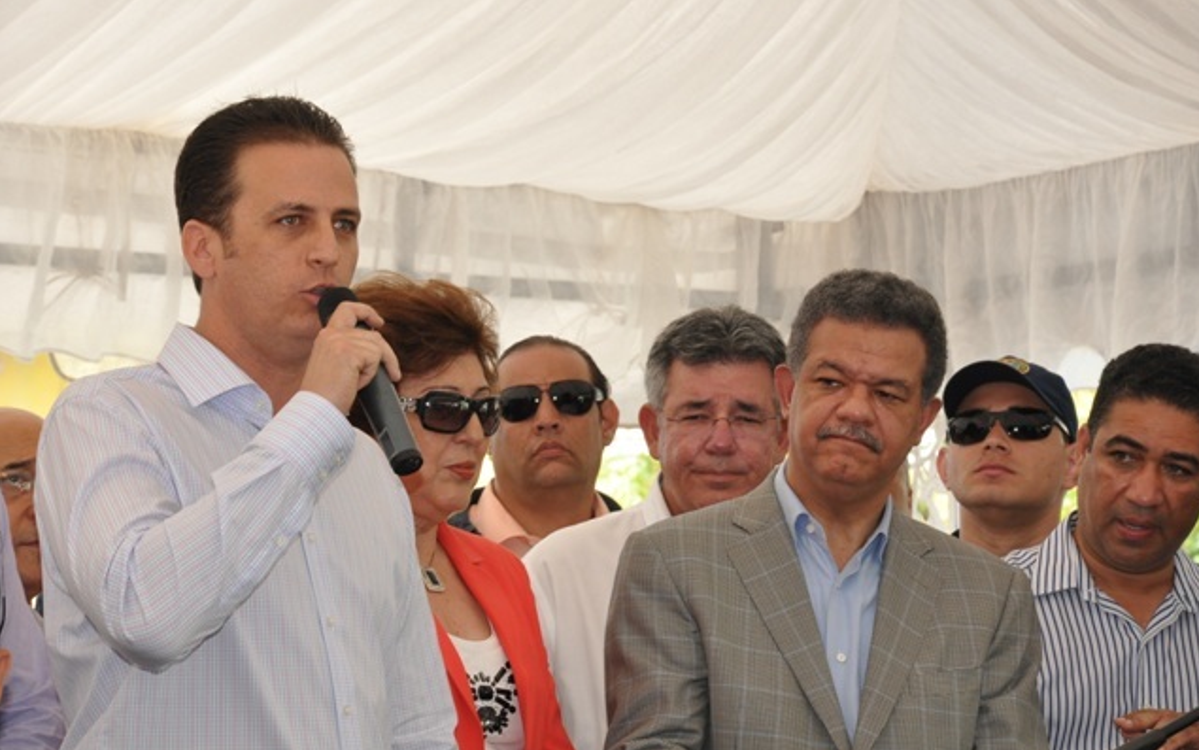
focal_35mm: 162
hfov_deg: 13.0
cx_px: 602
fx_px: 5278
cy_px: 383
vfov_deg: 8.1
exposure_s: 1/200
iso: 800
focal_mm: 105
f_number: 10
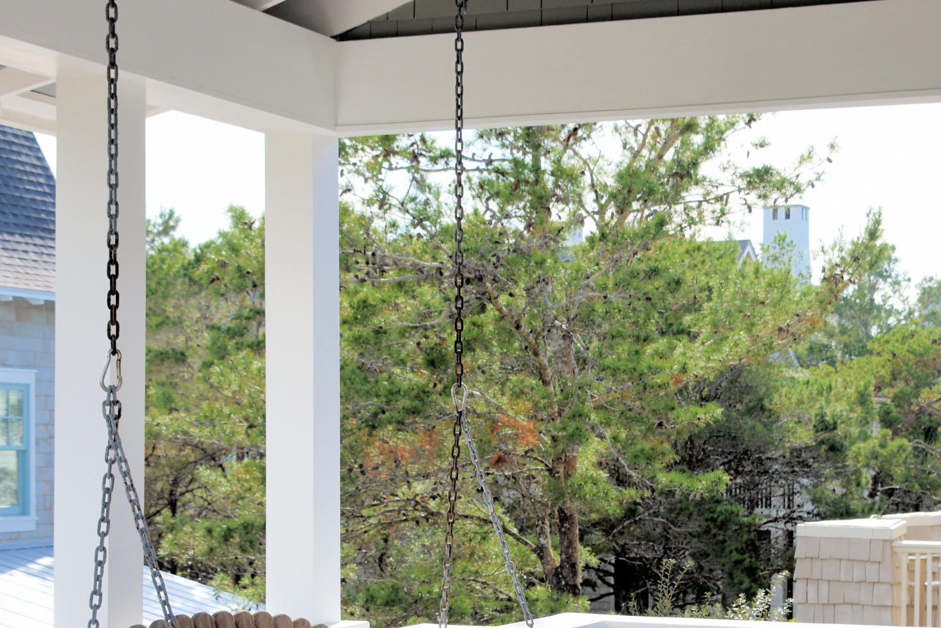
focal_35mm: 82
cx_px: 557
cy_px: 481
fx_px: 2144
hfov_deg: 24.7
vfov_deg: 16.6
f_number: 6.3
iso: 100
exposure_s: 1/160
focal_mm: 40
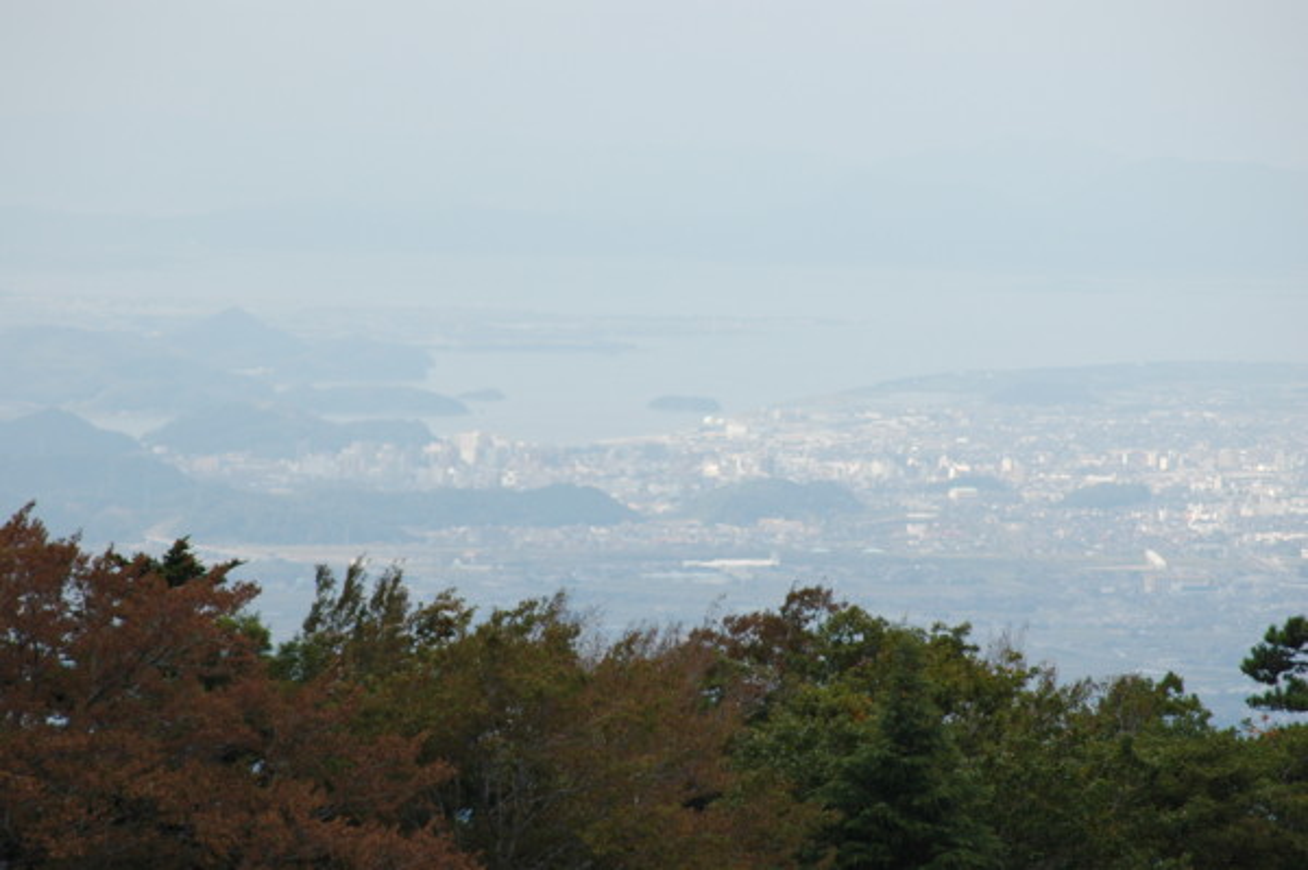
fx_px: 10891
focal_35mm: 300
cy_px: 435
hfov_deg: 6.9
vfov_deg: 4.6
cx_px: 654
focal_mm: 200
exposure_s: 1/500
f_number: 10
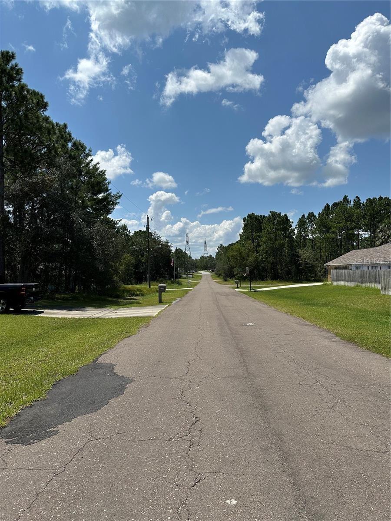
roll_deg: -1.2
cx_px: 196
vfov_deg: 71.6
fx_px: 361
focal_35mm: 24
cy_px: 260
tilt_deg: +3.5
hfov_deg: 56.8
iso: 80
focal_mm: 6.86
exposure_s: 1/8197
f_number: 1.78
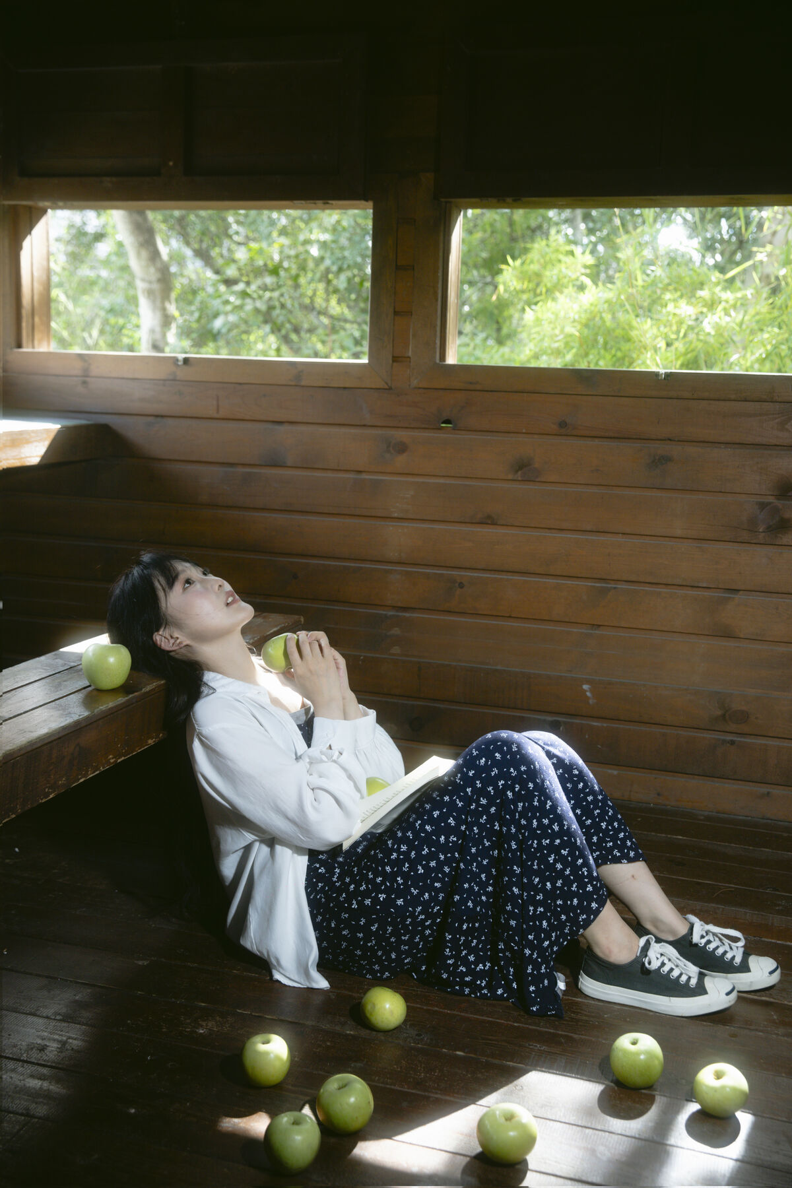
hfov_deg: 34.2
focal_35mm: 39
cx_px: 396
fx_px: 1287
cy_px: 594
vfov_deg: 49.6
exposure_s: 1/125
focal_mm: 39
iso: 500
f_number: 4
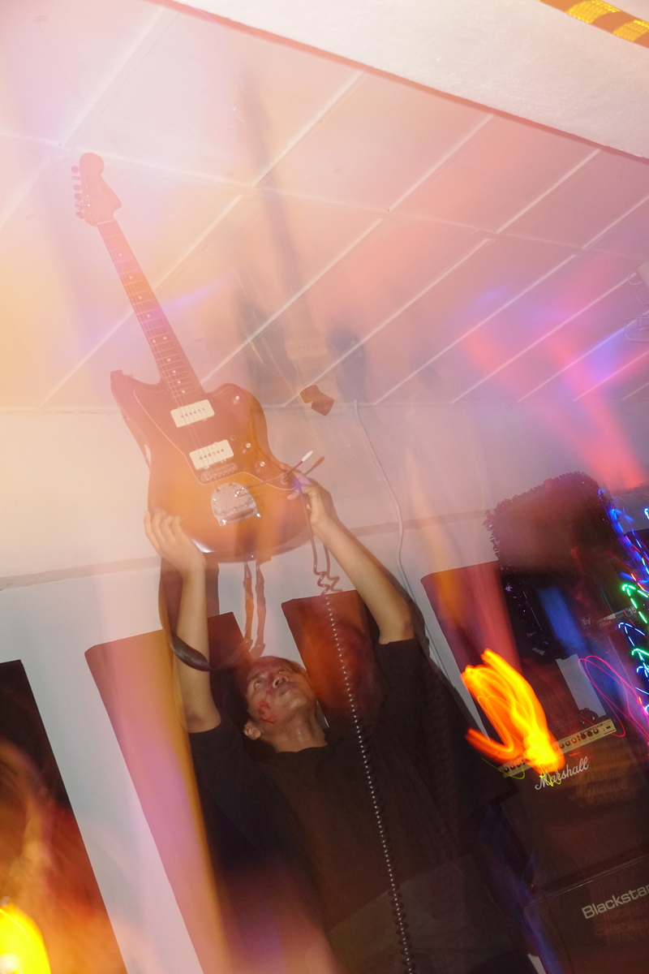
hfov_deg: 30.8
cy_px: 487
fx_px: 1176
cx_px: 324
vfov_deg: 45.0
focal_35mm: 44
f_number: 4.5
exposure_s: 1
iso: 3200
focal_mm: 29
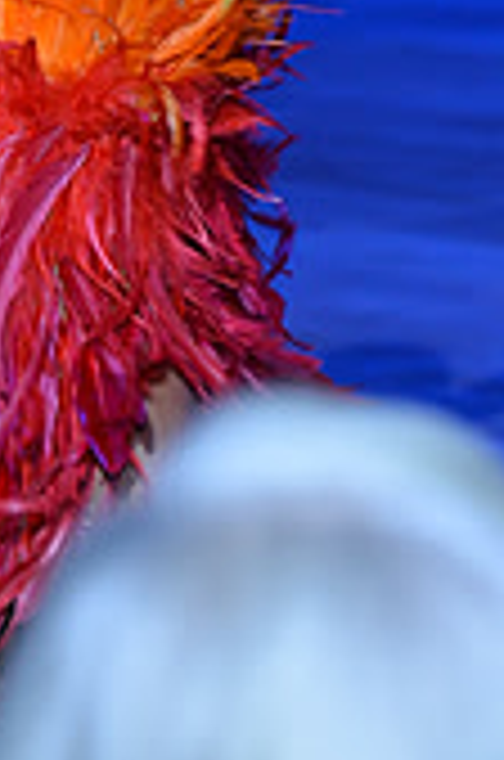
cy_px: -225
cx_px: -137
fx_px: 8687
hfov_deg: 3.3
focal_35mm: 412
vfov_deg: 5.0
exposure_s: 1/250
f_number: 5
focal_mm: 120
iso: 2000
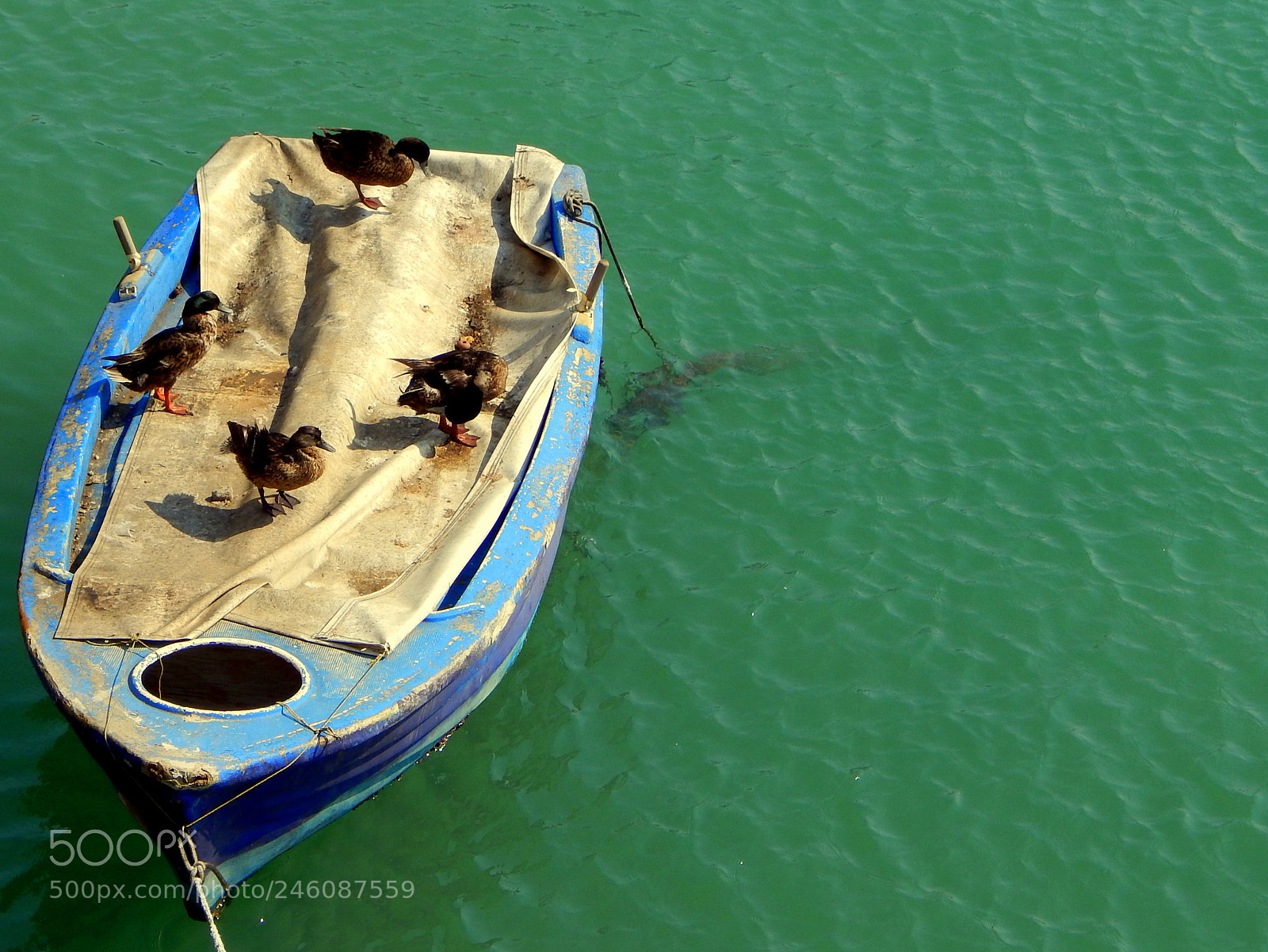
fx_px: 3444
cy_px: 476
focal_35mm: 94
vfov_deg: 15.7
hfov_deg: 20.9
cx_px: 634
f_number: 4.4
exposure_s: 1/1000
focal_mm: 16.6
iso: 125
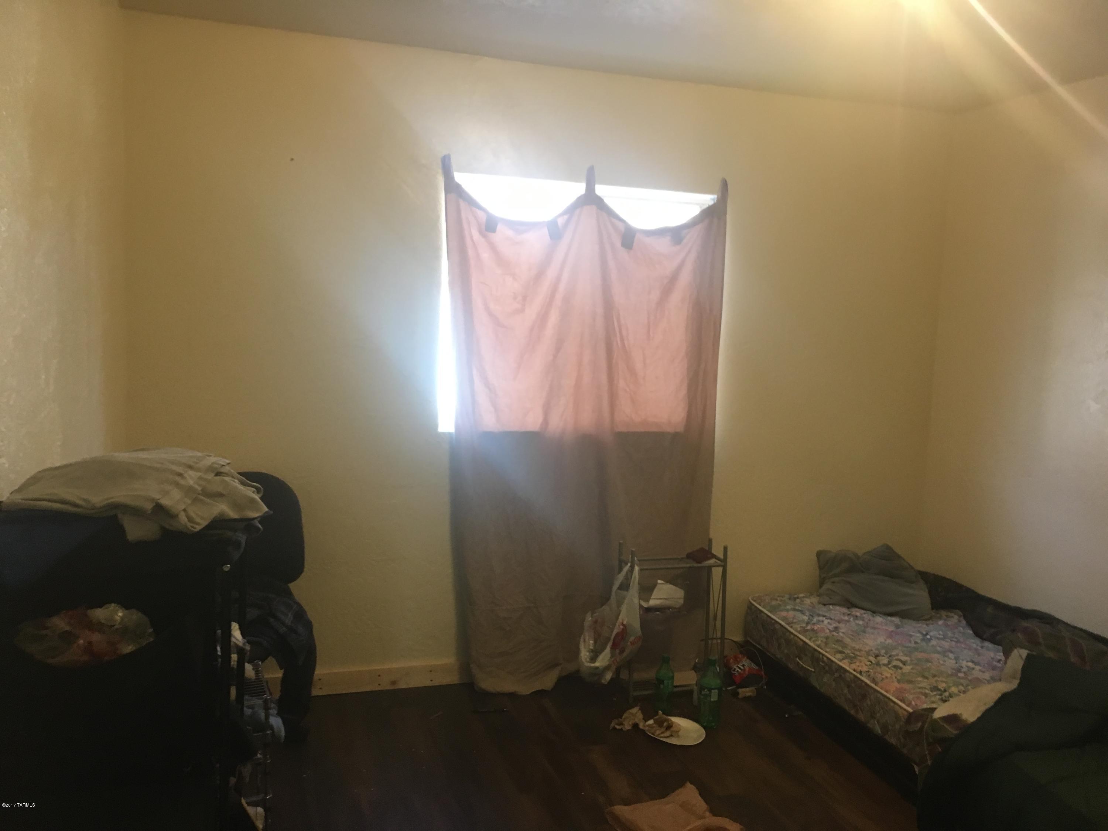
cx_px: 554
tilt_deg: -4.7
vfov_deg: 48.2
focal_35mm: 29
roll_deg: -2.8
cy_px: 416
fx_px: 928
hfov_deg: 61.7
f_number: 2.2
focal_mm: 4.15
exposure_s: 1/33
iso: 125
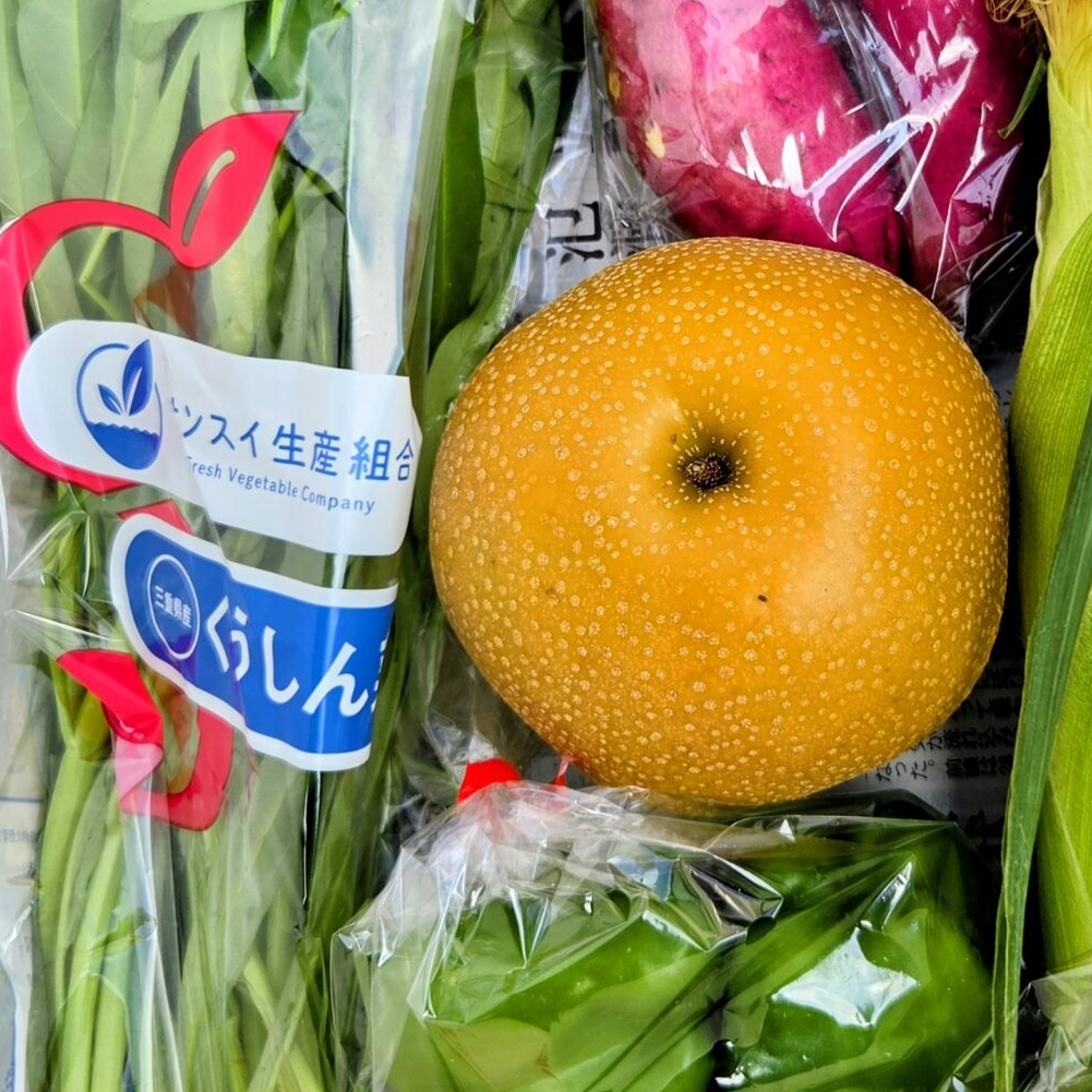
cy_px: 356
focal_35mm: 52
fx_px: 1856
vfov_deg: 32.5
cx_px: 745
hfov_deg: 32.5
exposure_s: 1/709
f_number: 1.8
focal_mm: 5.4
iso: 80
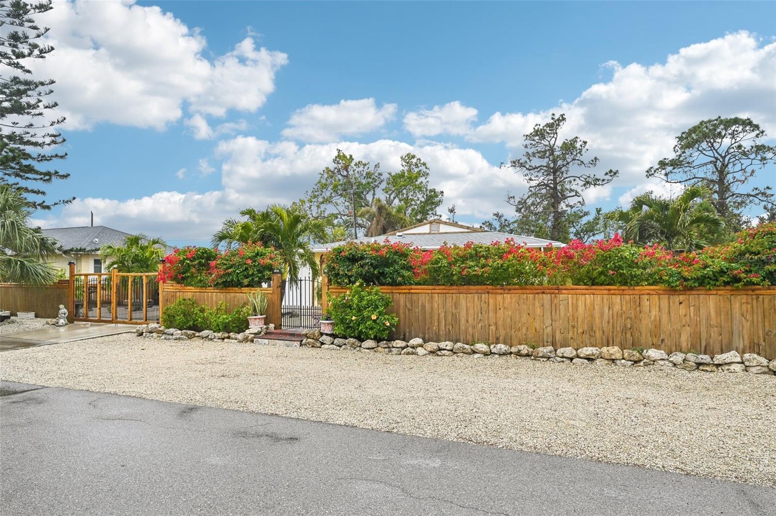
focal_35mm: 21
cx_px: 388
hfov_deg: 81.3
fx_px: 452
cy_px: 258
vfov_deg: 59.4
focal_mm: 21
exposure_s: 1/800
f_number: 8
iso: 400
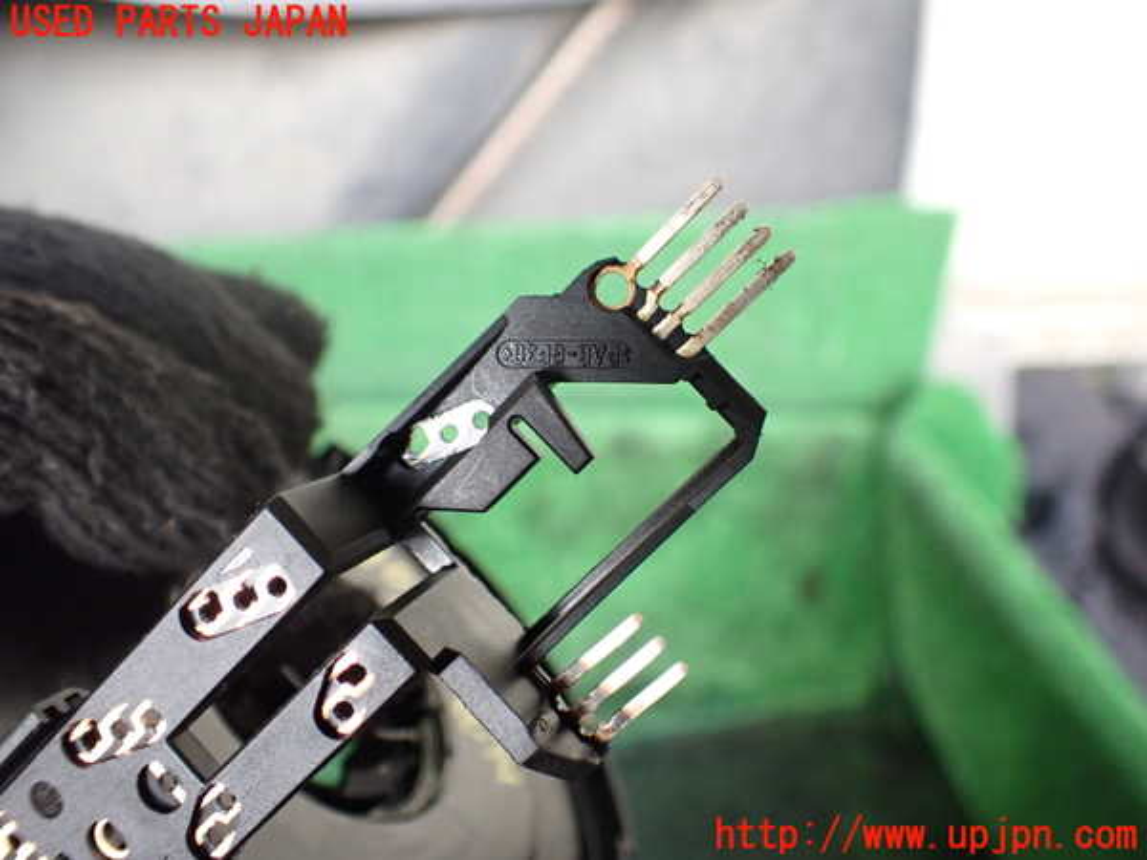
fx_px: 994
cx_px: 574
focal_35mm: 30
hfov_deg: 60.0
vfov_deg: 46.8
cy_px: 430
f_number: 2.3
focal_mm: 5.4
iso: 500
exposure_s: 1/125
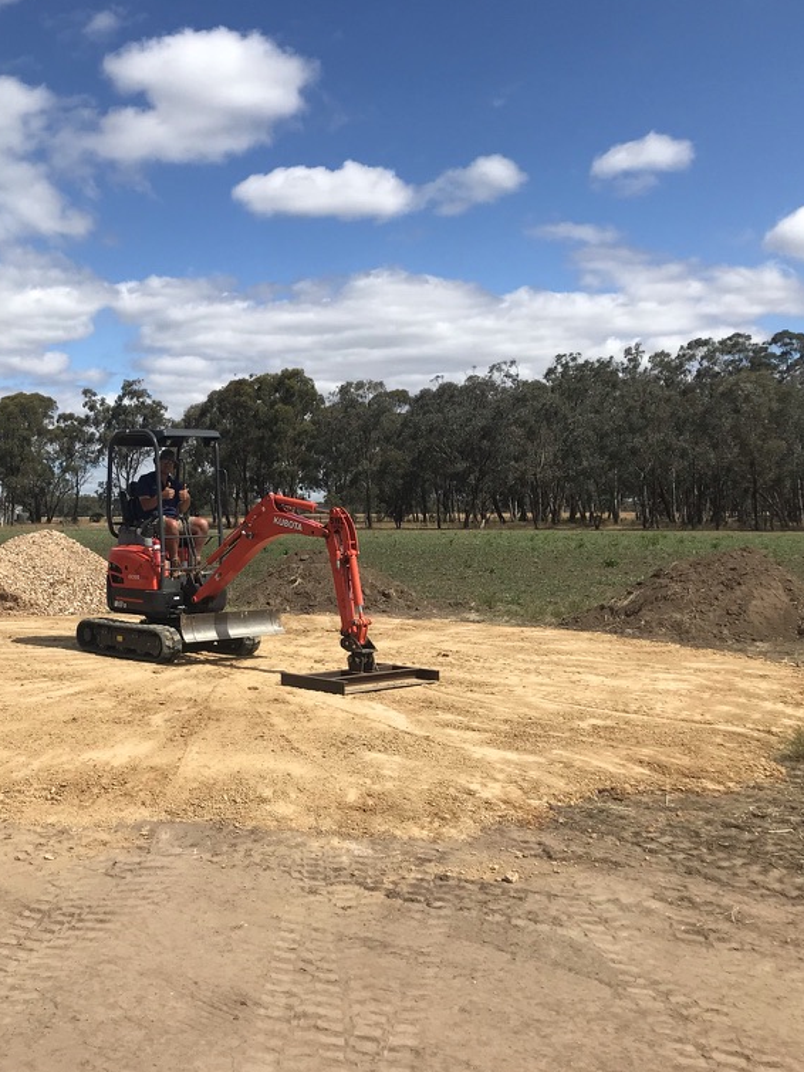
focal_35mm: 38
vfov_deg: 49.0
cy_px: 535
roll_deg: -0.2
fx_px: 1177
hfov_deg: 36.7
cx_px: 186
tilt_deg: +0.8
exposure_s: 1/4367
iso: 20
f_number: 1.8
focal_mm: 3.99
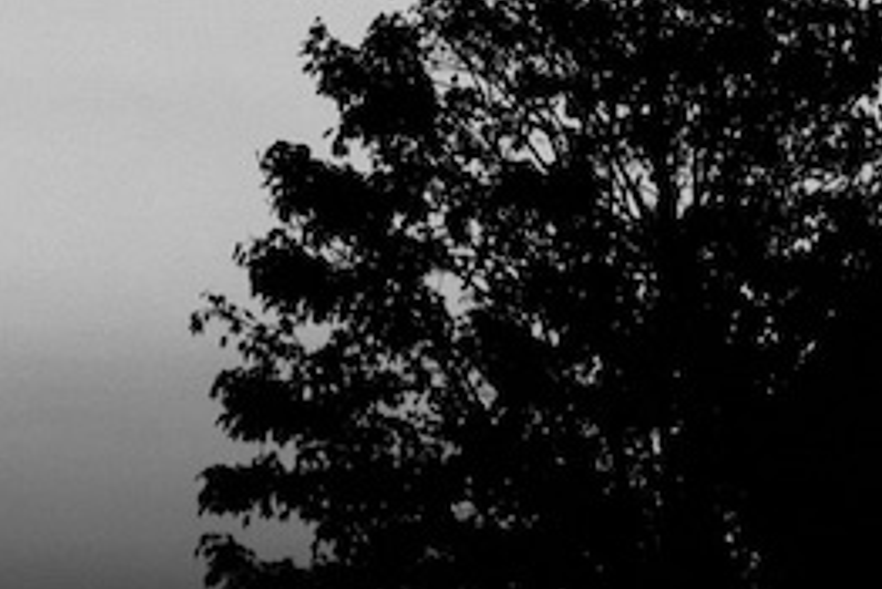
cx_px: -219
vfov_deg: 8.8
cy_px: 512
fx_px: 3824
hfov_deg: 12.8
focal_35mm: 156
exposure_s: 1/8
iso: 125
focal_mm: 12.8
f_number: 3.5
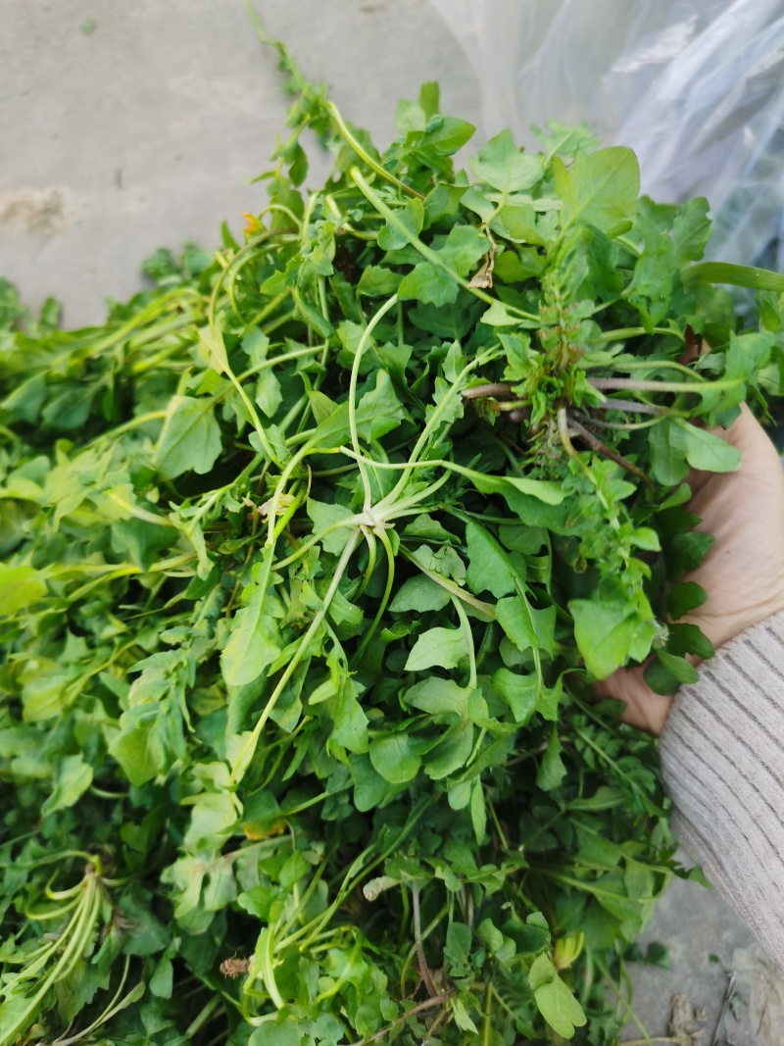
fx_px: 816
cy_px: 523
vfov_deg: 65.3
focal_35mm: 27
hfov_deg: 51.3
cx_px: 392
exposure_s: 1/220
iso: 50
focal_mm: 5.58
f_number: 1.8
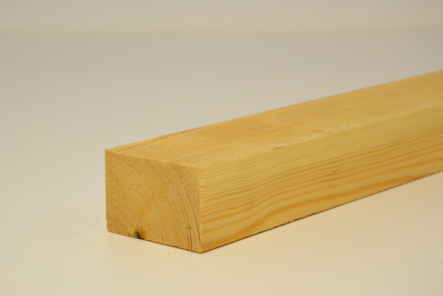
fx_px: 1292
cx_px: 222
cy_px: 148
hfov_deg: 19.5
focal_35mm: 105
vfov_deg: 13.0
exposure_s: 1/125
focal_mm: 70
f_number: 8
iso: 400
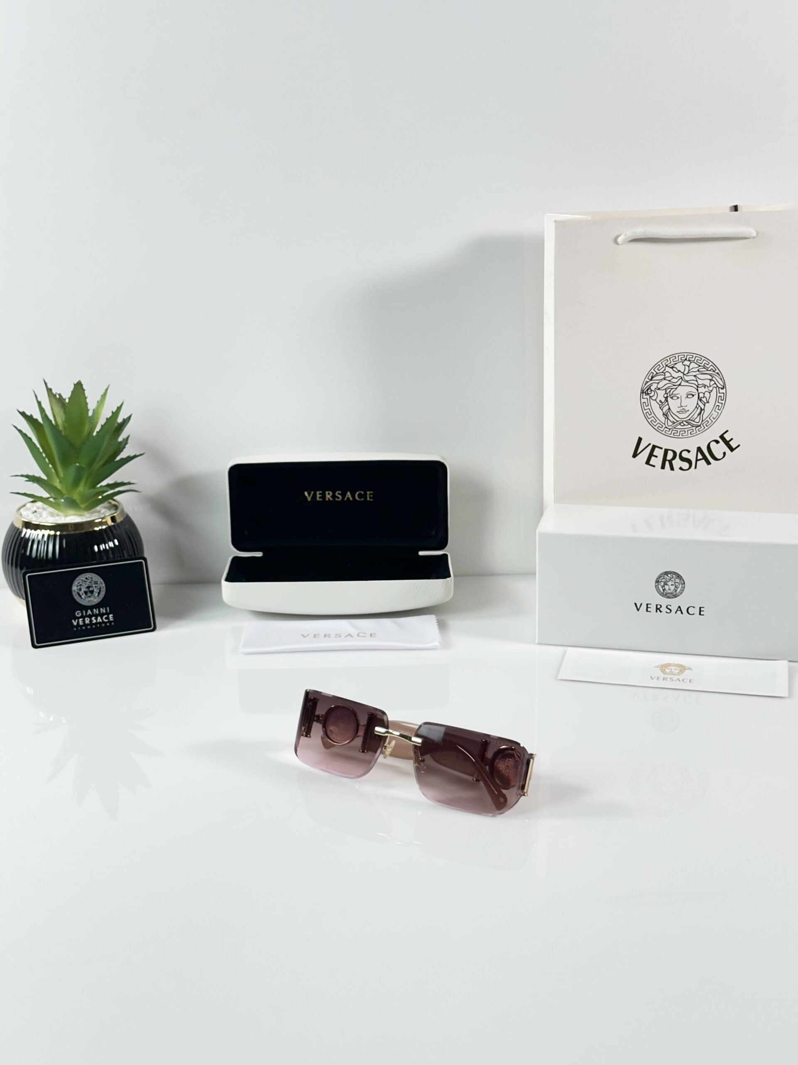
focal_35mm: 48
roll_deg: +0.9
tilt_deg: -18.4
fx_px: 1475
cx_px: 399
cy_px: 532
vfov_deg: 39.7
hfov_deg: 30.3
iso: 80
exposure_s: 1/100
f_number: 1.78
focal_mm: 6.86
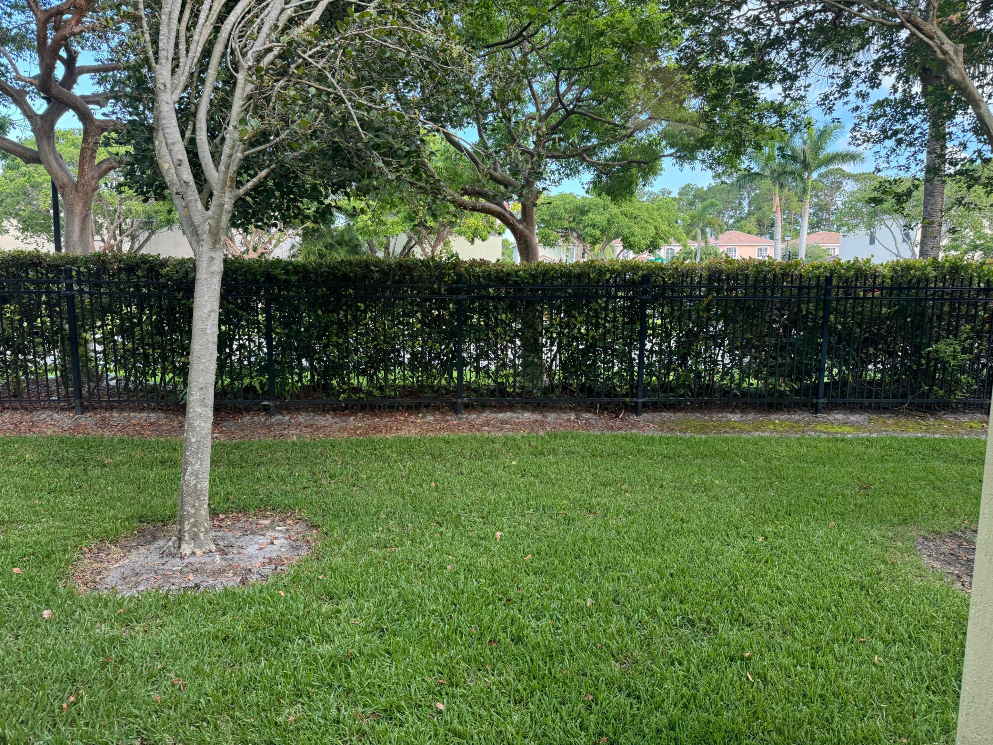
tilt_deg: -8.0
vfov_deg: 56.8
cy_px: 372
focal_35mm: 24
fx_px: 688
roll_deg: -0.1
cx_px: 496
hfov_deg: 71.6
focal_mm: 6.76
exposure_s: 1/92
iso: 200
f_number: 1.78
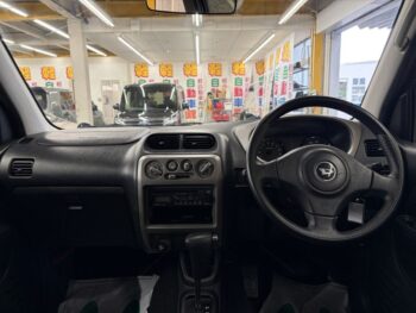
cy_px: 156
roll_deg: +1.4
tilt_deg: -8.8
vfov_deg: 53.1
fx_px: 313
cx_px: 208
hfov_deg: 67.3
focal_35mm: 26
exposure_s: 1/50
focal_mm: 5.96
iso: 125
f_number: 1.6
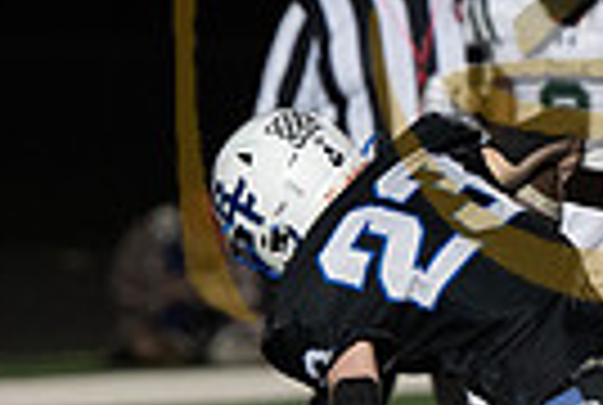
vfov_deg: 1.8
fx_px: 12674
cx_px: 554
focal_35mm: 755
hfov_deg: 2.7
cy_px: 137
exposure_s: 1/1250
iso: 4000
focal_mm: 175
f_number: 2.8
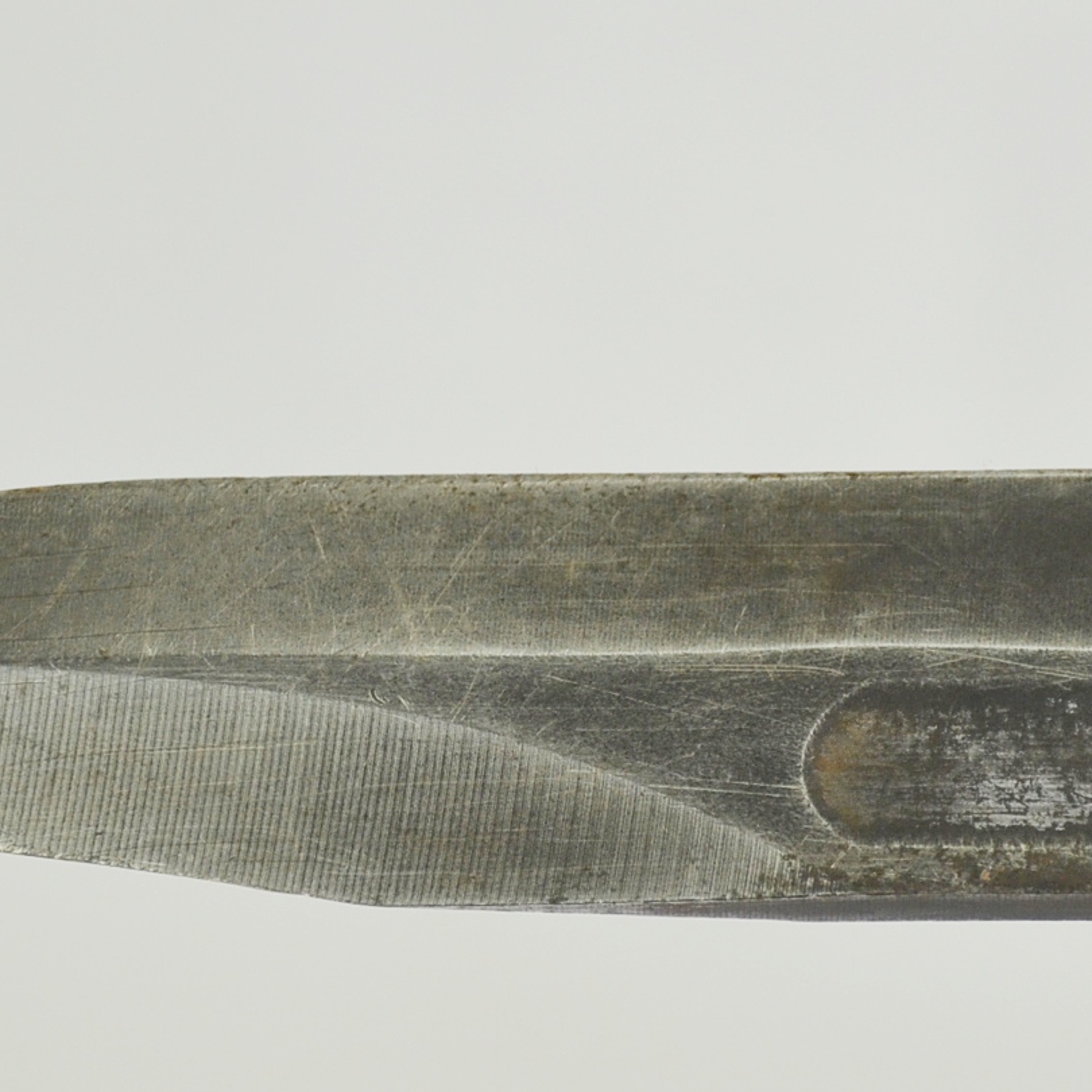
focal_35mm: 240
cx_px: 818
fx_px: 8566
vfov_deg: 7.3
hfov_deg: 7.3
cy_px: 684
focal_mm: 62
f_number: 5
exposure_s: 1/320
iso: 400
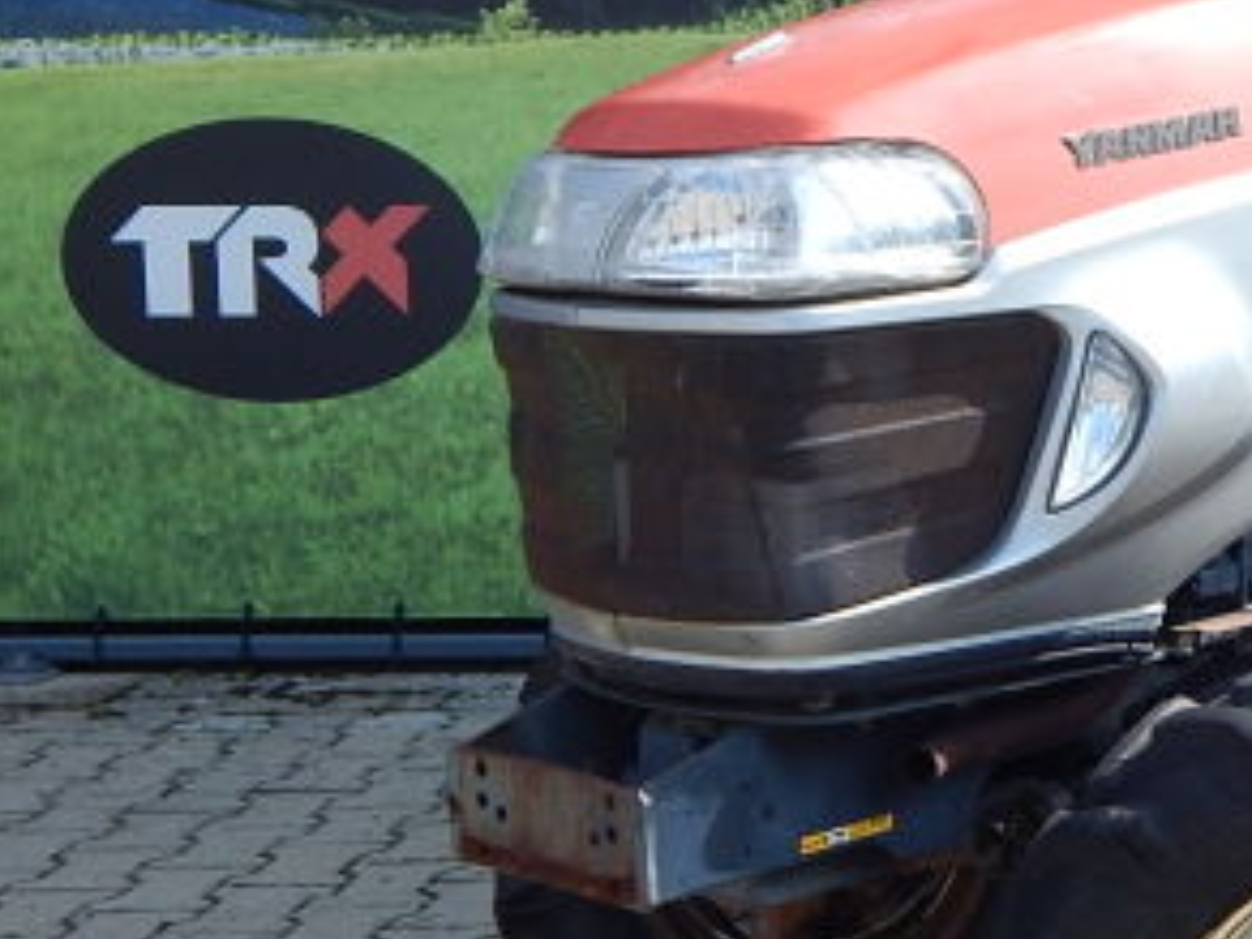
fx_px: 3364
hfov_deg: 19.3
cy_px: 244
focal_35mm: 93
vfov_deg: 15.8
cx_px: 1676
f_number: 3.3
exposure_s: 1/800
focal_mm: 6.1
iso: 125
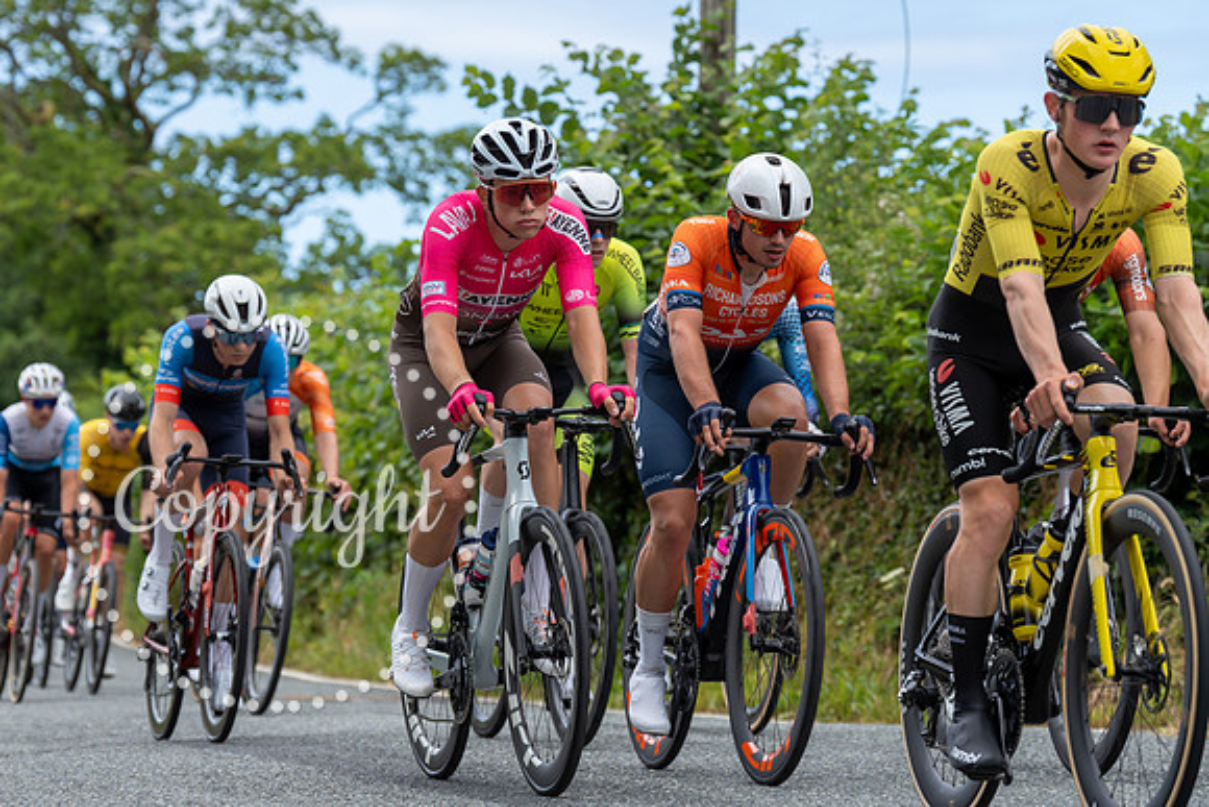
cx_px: 419
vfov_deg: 9.5
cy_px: 280
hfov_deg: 14.1
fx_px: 4873
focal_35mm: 145
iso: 200
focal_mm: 111
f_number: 4
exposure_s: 1/1250
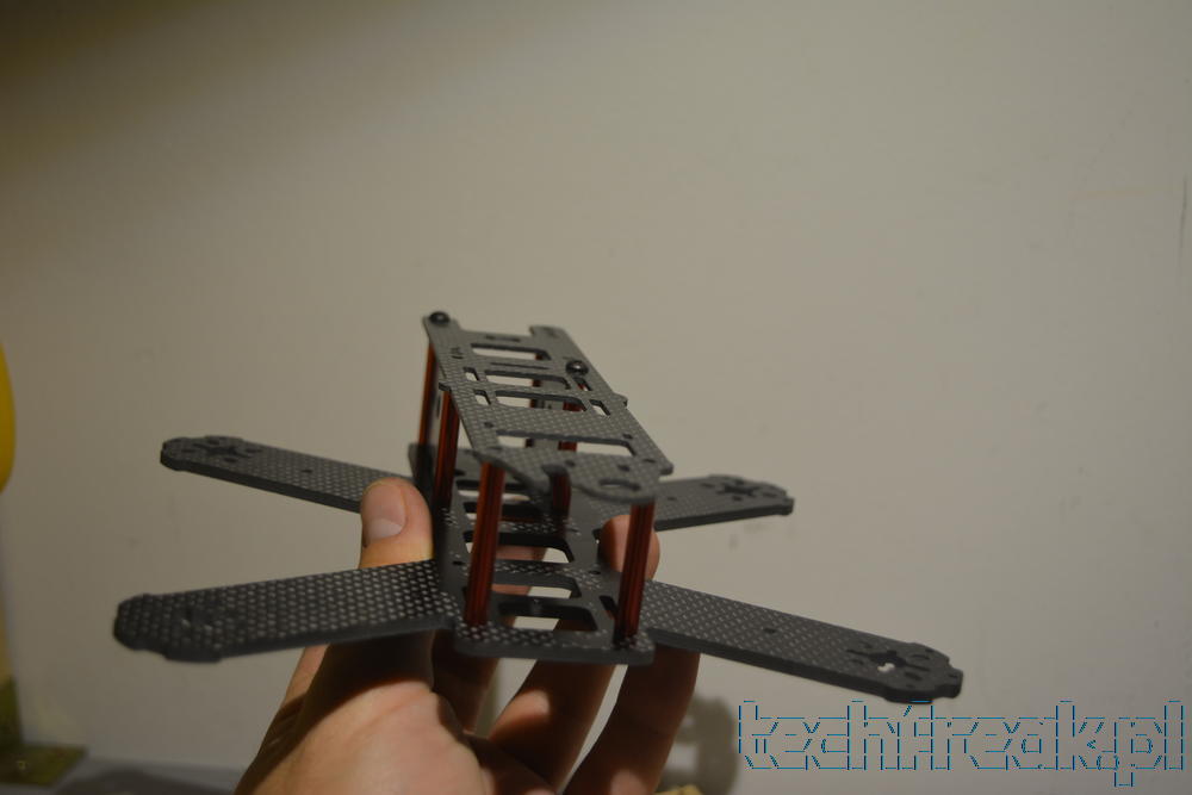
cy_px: 398
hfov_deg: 37.8
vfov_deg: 25.8
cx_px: 596
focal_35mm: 52
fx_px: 1738
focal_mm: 35
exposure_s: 1/80
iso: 400
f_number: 4.5
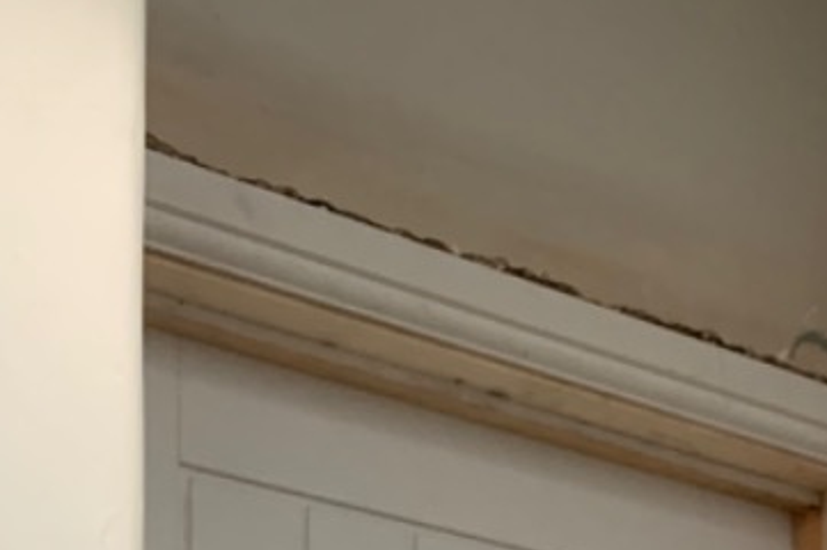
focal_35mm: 90
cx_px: 884
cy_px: 1311
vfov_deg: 12.2
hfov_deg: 21.6
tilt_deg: -0.1
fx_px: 2066
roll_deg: -0.8
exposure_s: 1/60
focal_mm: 4.25
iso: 250
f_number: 1.8
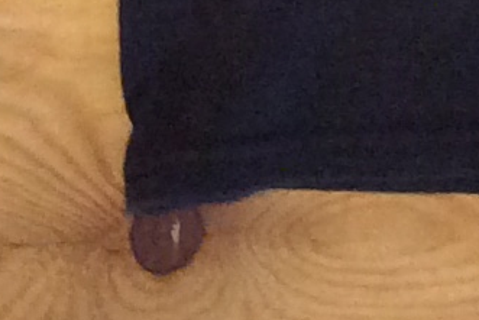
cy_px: -970
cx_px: 744
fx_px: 3461
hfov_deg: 7.8
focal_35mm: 260
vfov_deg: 4.8
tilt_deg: -67.7
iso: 200
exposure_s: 1/24
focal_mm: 3.3
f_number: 2.4
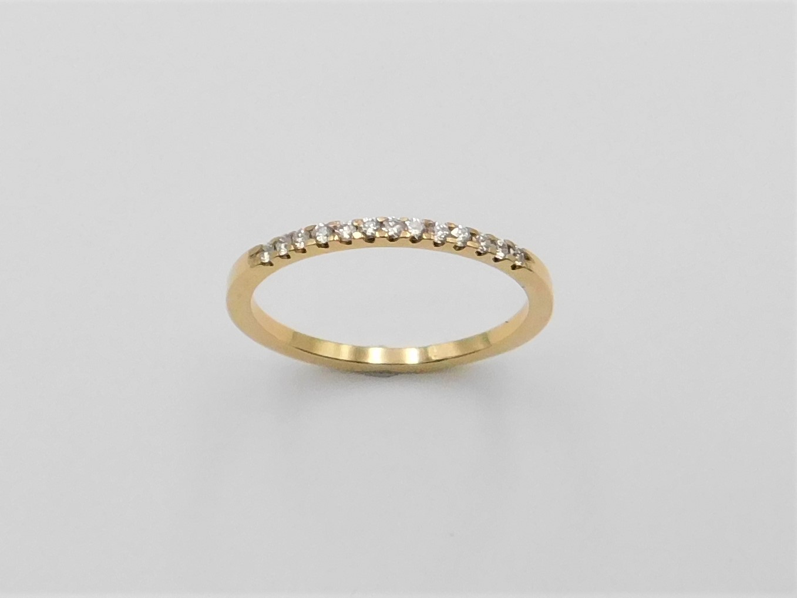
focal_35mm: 23
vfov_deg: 58.9
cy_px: 299
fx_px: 530
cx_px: 398
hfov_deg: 73.9
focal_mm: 4
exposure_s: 1/500
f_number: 6
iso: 400
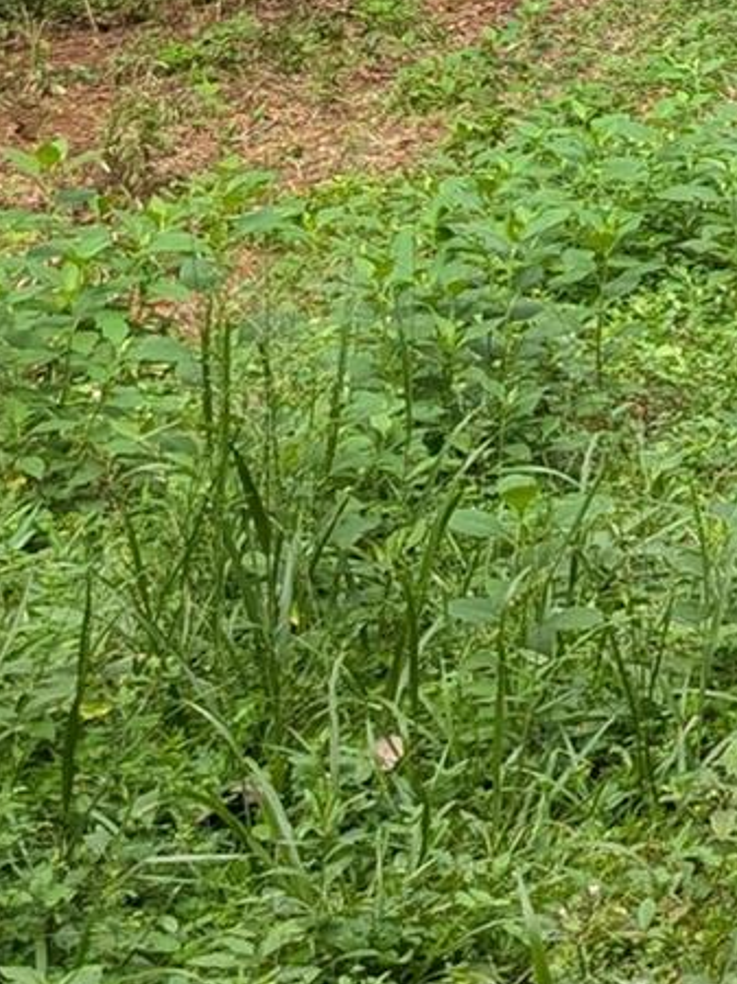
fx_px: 3097
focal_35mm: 109
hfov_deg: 10.5
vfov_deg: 17.2
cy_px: -223
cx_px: 2073
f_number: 1.68
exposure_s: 1/586
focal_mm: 6.9
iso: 20
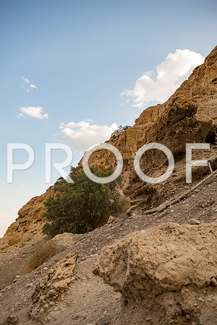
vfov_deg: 58.7
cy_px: 162
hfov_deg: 41.1
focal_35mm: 32
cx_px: 108
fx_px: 289
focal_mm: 32
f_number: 2.8
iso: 200
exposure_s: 1/640
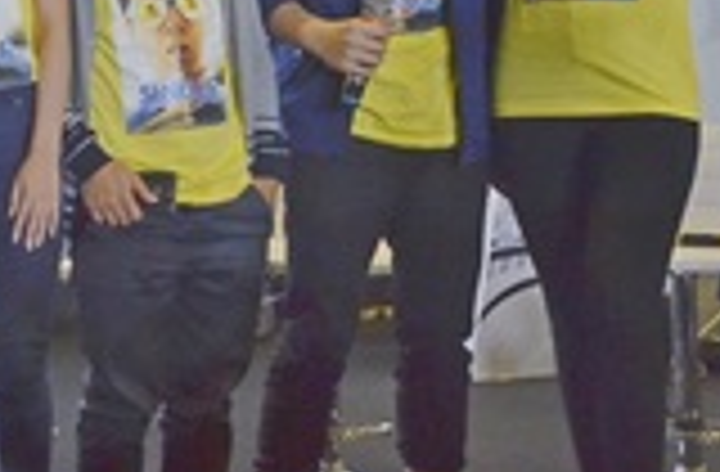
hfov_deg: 25.2
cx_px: 0
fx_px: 1533
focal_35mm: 77
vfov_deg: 17.3
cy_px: 58
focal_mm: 20
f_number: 5.6
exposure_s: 1/90
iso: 1600
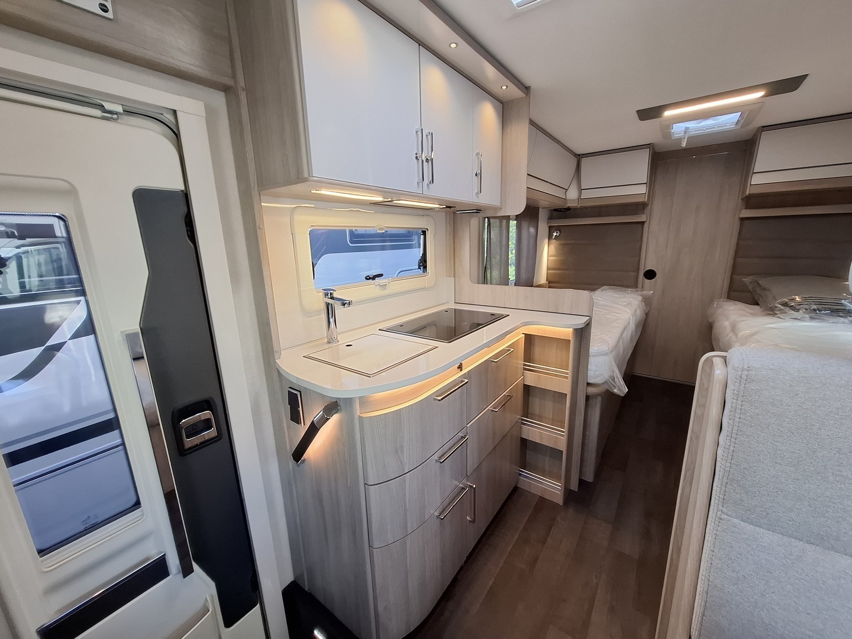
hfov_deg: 106.2
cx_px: 426
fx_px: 320
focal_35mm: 13
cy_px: 320
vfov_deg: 89.9
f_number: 2.2
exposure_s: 1/50
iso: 100
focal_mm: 1.74
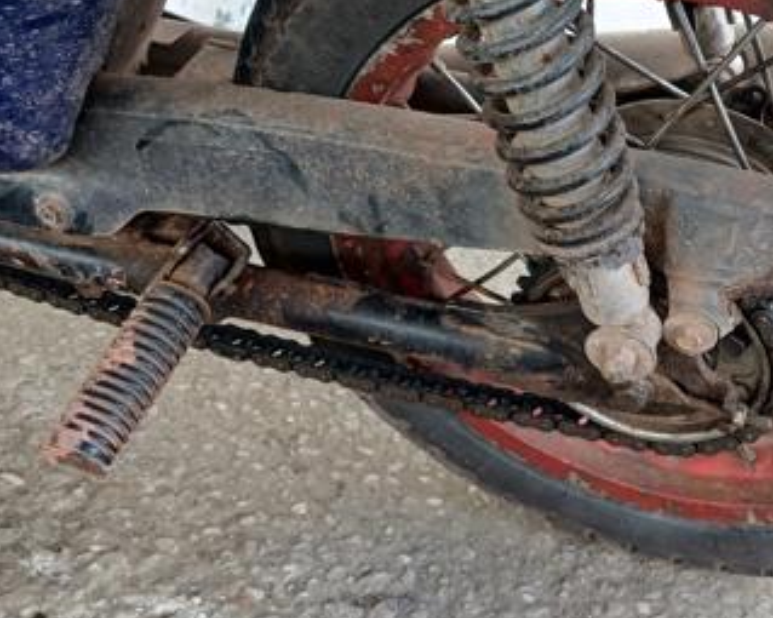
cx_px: 562
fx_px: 1121
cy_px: 170
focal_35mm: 49
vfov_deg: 30.4
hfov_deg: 37.3
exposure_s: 1/50
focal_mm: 4.65
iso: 64
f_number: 1.8
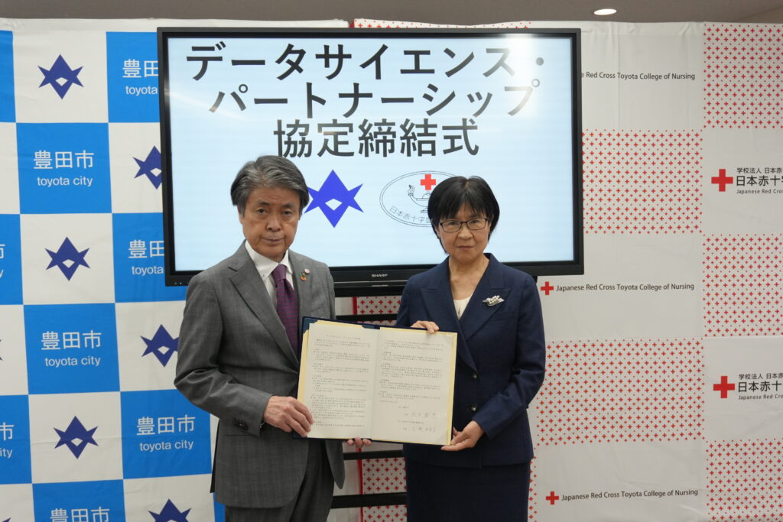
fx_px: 881
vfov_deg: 33.0
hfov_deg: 47.9
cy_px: 261
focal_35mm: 40
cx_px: 392
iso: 1000
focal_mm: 27
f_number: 4.5
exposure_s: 1/160
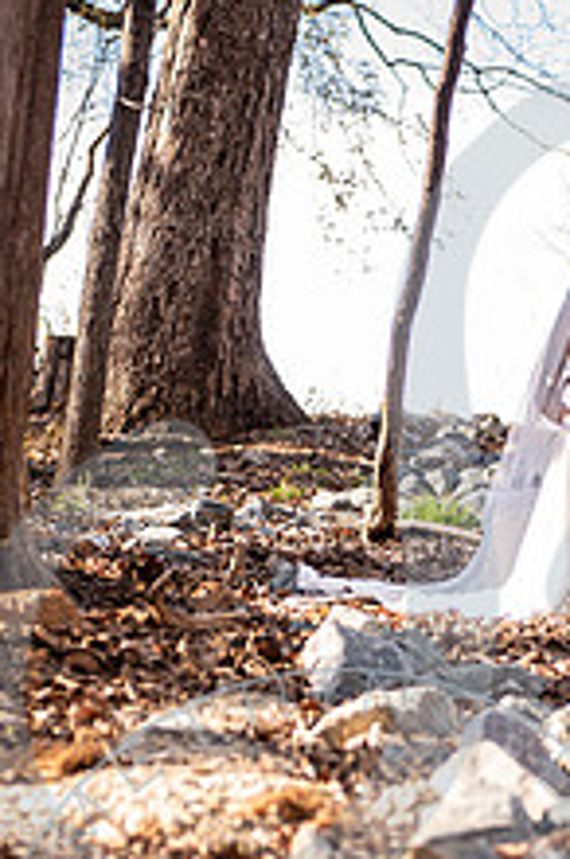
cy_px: 734
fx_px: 2930
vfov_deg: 16.5
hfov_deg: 11.0
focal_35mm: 123
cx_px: 519
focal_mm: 60
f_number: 2.8
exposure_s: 1/160
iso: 100
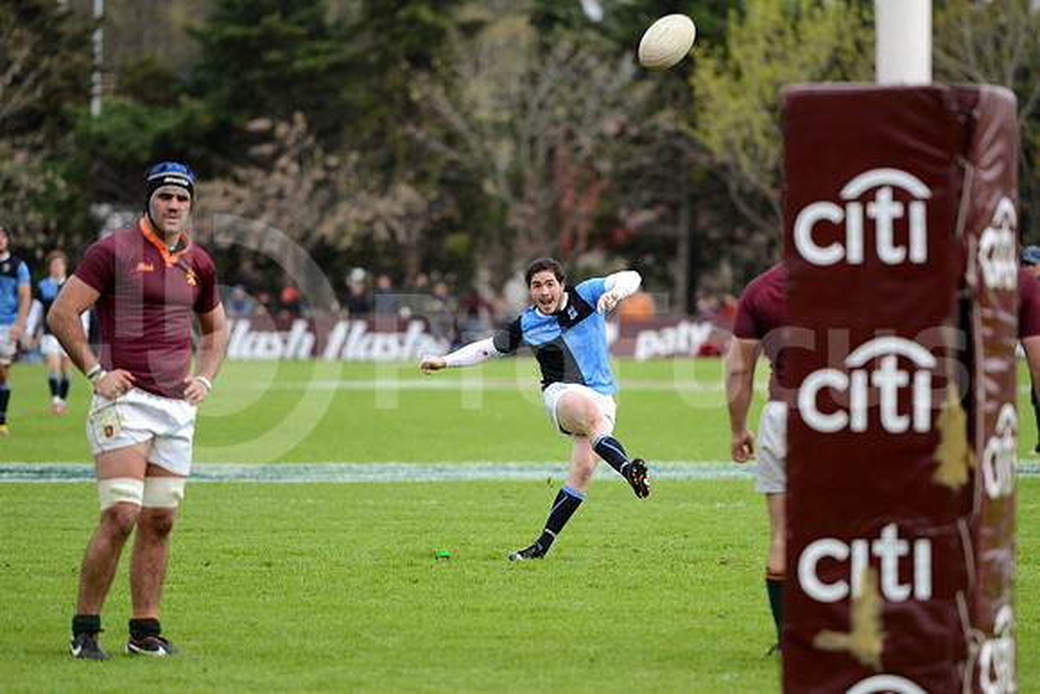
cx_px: 520
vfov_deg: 7.0
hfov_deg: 10.5
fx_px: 5634
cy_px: 347
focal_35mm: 195
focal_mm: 195
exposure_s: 1/1000
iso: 320
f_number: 2.8
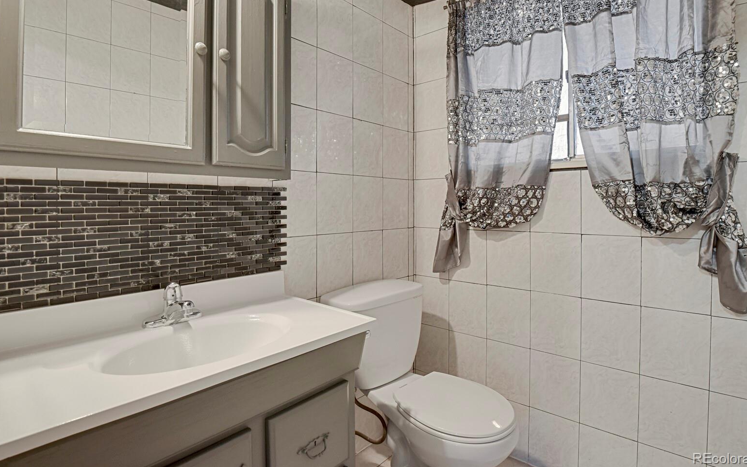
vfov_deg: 64.8
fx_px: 366
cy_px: 210
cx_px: 383
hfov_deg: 91.1
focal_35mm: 18
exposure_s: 1/6
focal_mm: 17
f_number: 8
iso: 12800
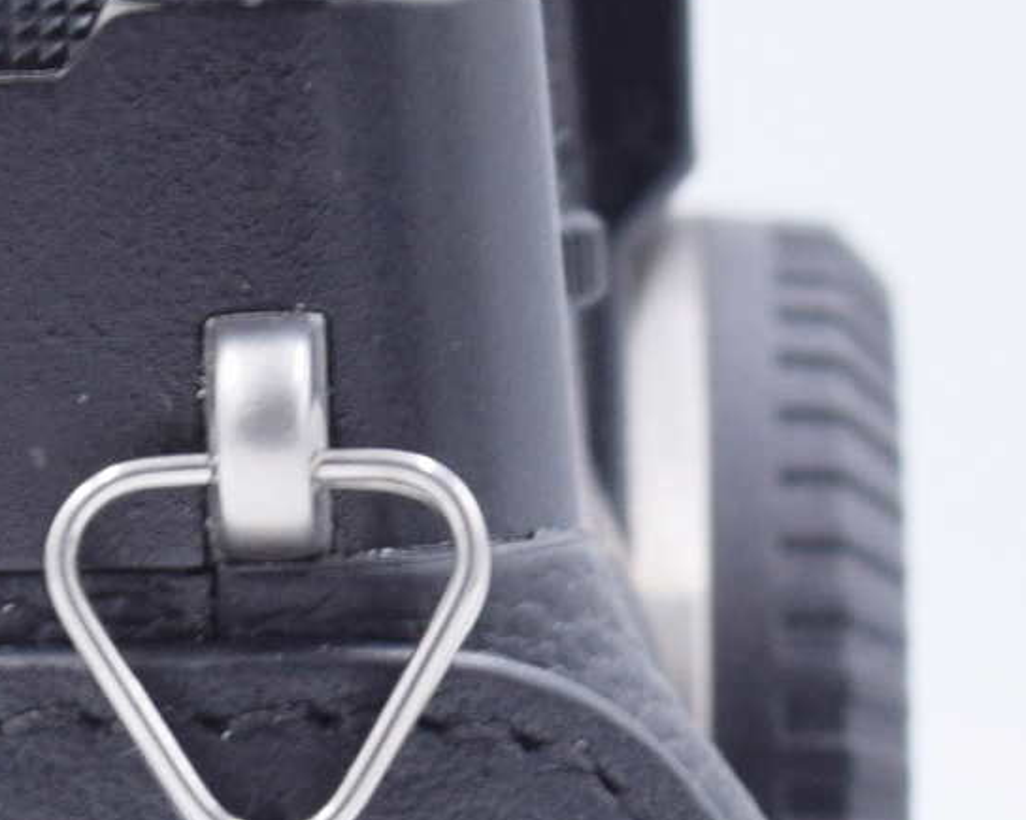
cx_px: 296
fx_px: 11294
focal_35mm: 372
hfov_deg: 5.2
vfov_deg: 4.1
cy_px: 1120
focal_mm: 48
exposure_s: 1/125
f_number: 7.1
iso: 400
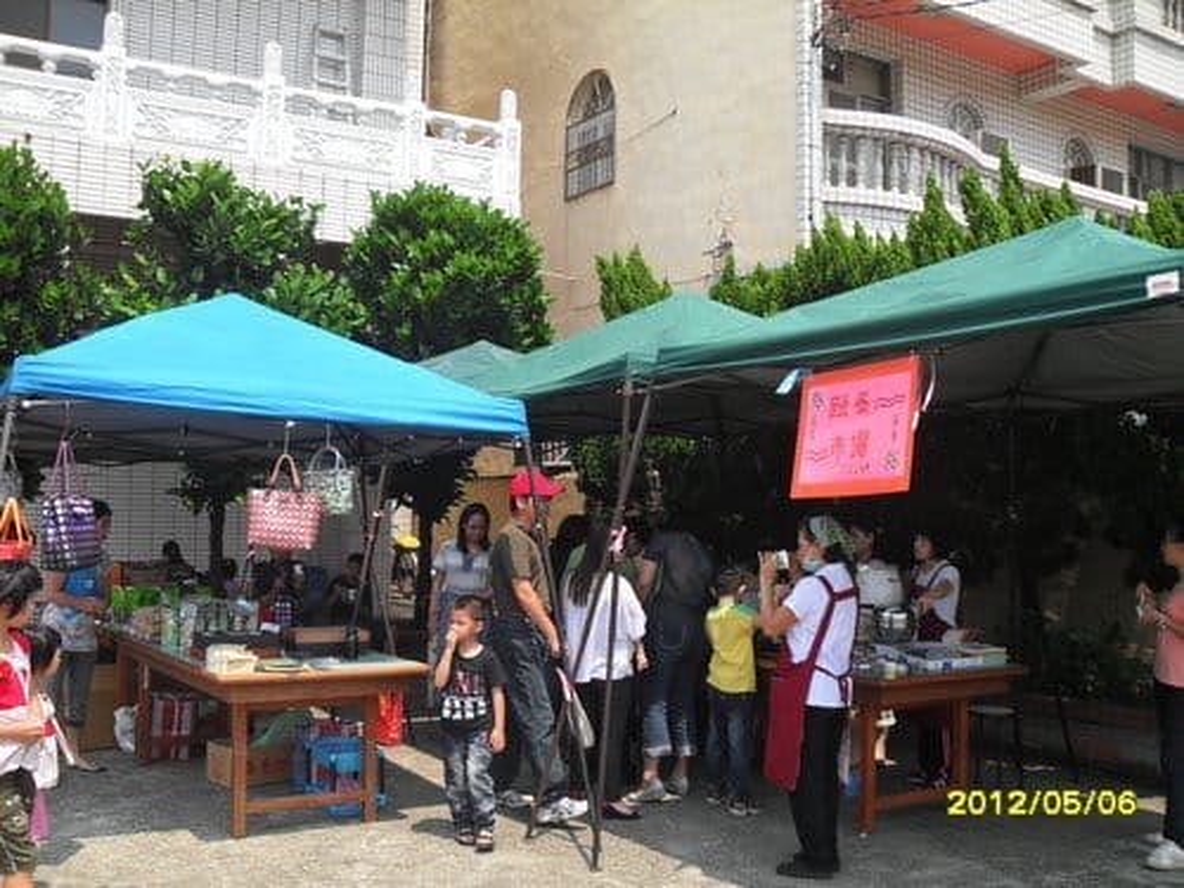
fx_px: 1197
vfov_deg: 40.7
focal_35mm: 35
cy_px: 444
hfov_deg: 52.6
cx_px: 592
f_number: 8.9
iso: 100
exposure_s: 1/125
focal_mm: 6.2
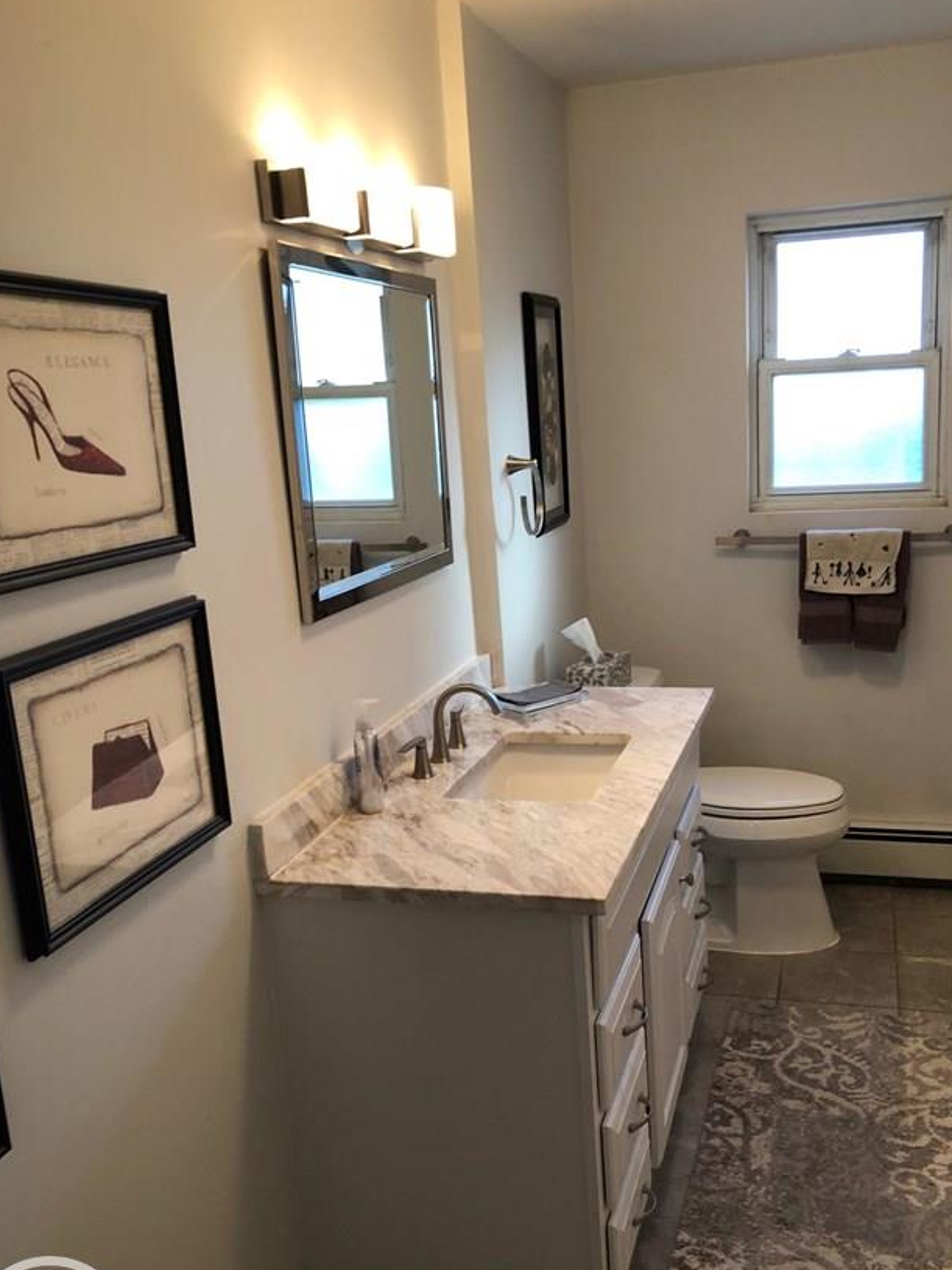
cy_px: 676
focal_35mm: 33
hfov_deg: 42.9
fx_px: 1210
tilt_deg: -11.6
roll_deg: +2.7
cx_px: 527
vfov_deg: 55.3
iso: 25
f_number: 1.8
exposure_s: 1/40
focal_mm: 3.99
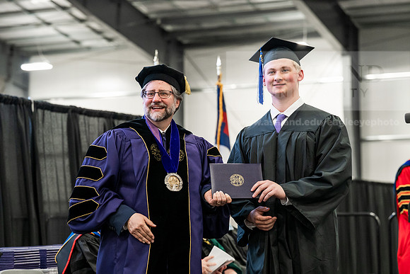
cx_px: 205
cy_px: 137
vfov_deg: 14.4
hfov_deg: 21.5
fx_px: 1082
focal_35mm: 95
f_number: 4
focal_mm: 95
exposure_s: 1/200
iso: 4000
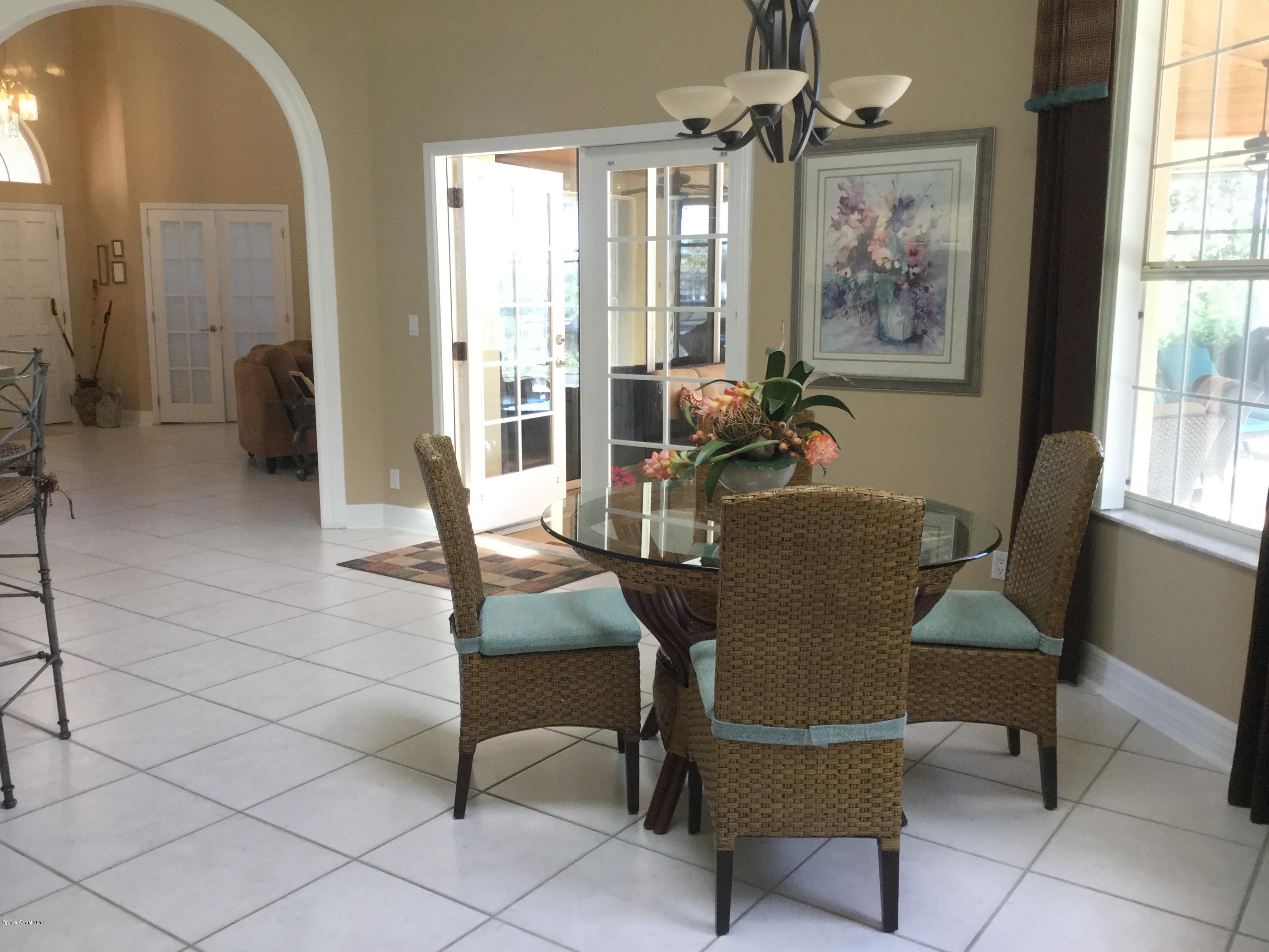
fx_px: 1136
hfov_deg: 58.4
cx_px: 634
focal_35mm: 31
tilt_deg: -9.5
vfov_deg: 45.4
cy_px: 476
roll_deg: -0.9
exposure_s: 1/30
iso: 50
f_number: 2.4
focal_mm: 3.3
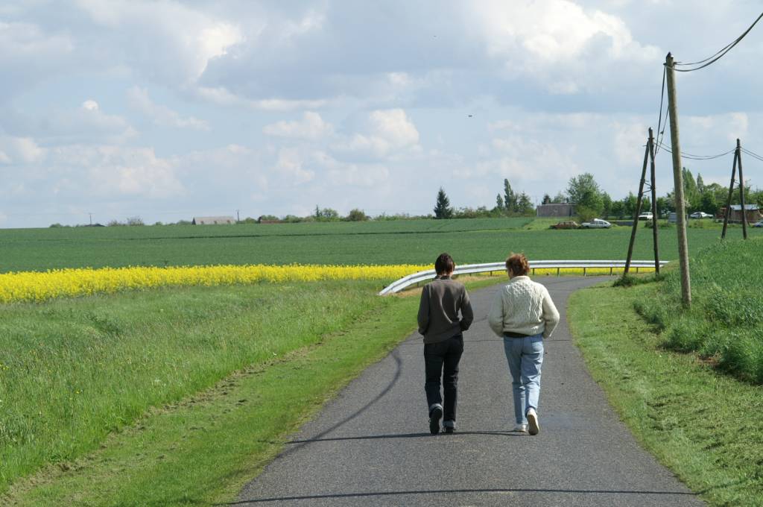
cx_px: 382
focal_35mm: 150
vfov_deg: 9.1
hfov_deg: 13.7
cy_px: 254
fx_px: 3175
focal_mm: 100
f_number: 10
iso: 100
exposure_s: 1/250
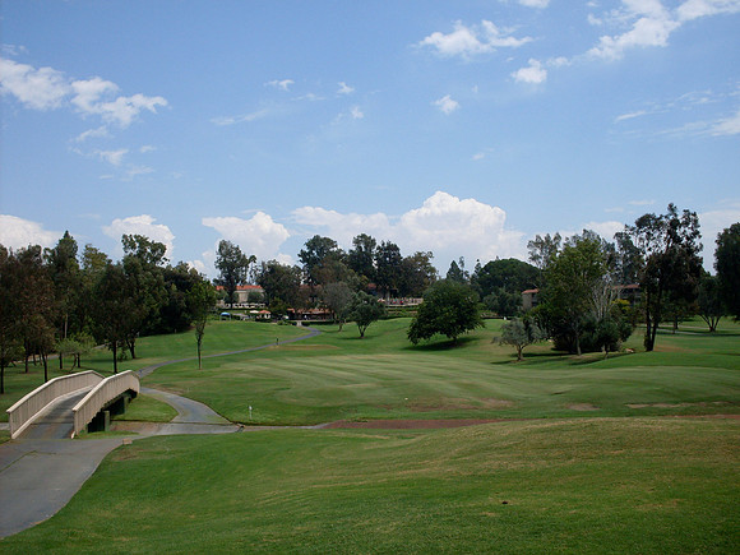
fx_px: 812
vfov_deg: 37.7
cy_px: 278
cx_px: 370
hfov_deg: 49.0
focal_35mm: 38
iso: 80
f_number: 8.4
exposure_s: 1/250
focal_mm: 6.3
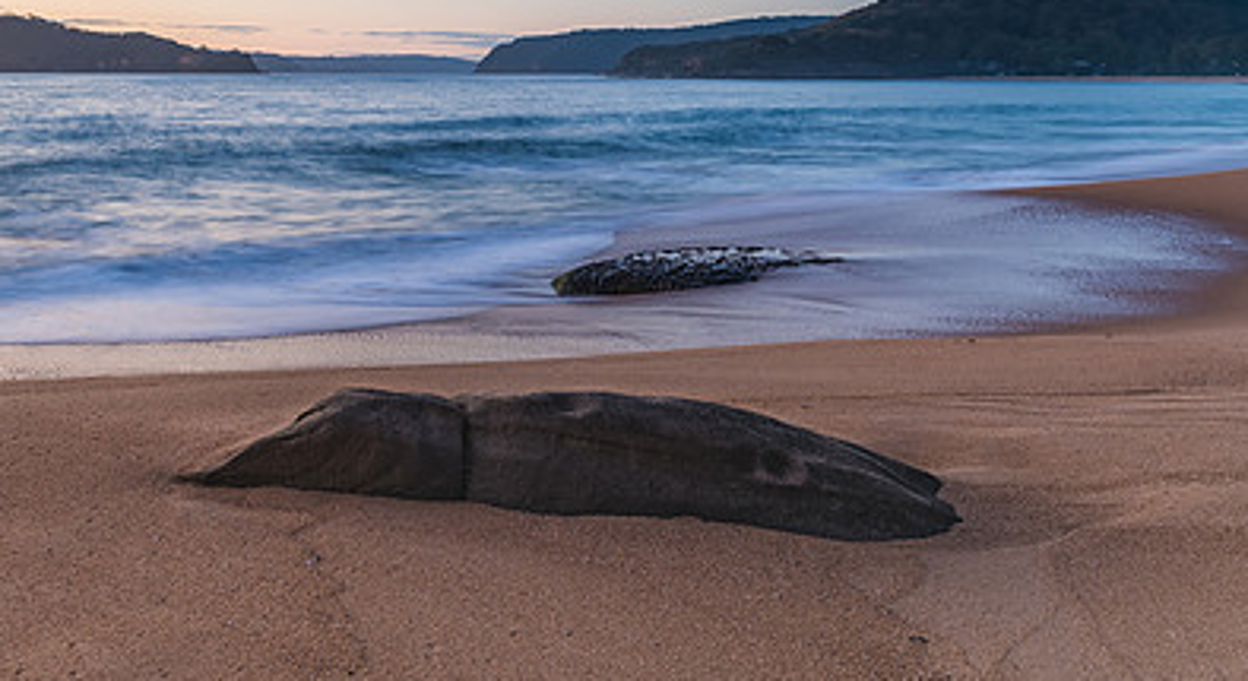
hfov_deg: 49.8
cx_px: 401
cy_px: 157
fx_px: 1314
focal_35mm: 40
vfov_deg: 28.5
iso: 50
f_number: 8
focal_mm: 16
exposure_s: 2
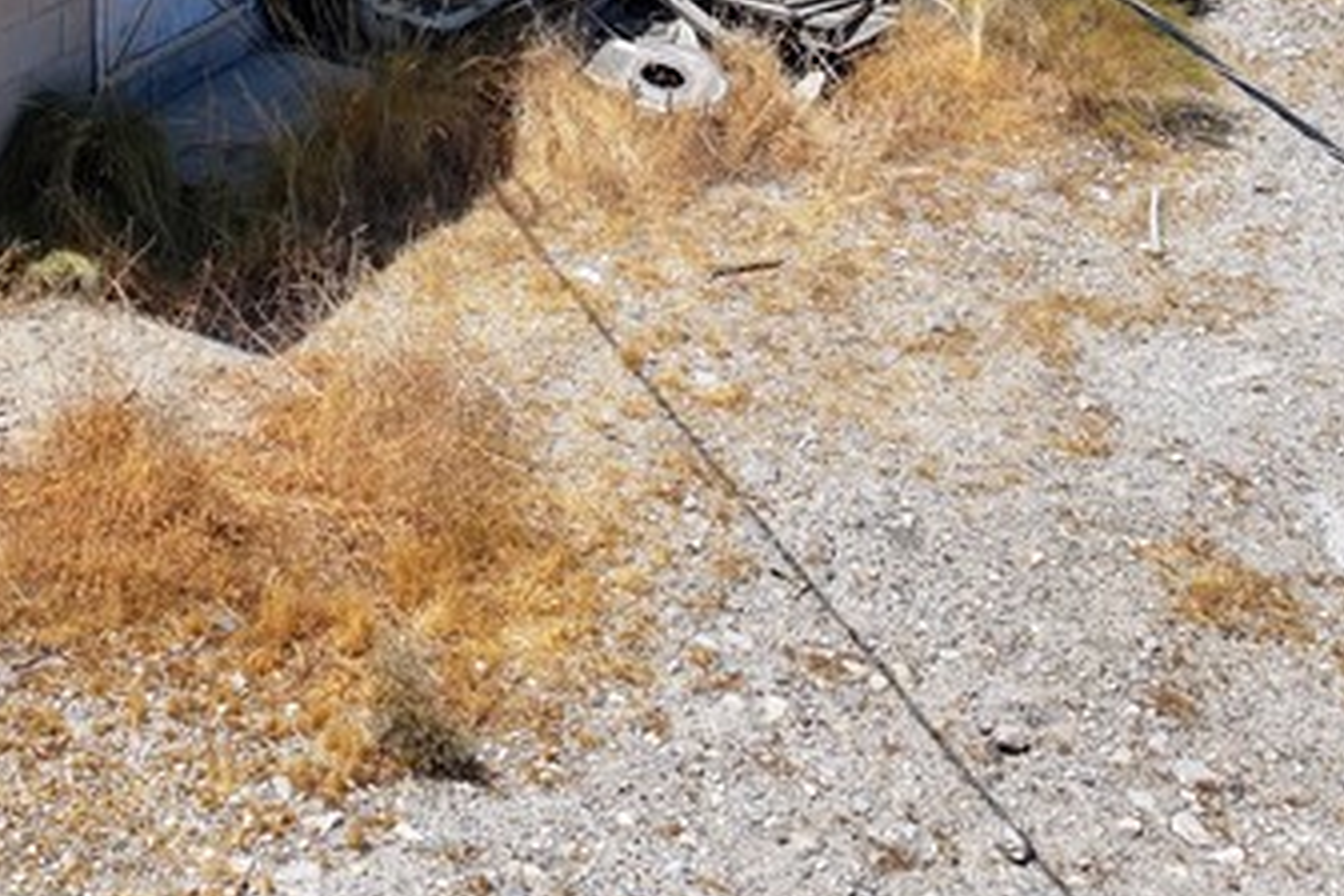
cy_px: -458
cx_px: 296
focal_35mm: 76
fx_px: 2837
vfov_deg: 16.3
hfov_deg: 26.2
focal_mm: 12.29
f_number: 2.8
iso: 100
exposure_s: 1/2000
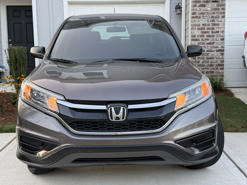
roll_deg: +0.6
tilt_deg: -5.5
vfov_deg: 30.3
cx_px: 124
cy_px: 92
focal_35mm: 48
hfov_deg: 39.7
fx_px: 343
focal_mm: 6.76
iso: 64
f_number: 1.78
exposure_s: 1/121
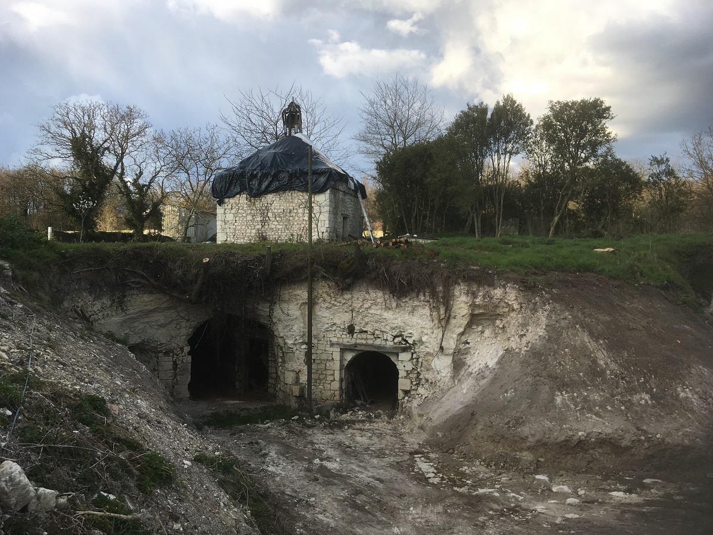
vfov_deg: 48.2
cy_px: 268
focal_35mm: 29
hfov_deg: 61.7
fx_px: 597
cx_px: 356
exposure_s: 1/668
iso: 25
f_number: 2.2
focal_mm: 4.15
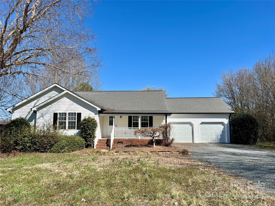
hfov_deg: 67.3
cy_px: 103
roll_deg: +0.1
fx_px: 207
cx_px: 138
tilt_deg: +5.6
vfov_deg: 53.1
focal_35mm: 26
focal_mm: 5.7
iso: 50
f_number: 1.5
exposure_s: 1/4831
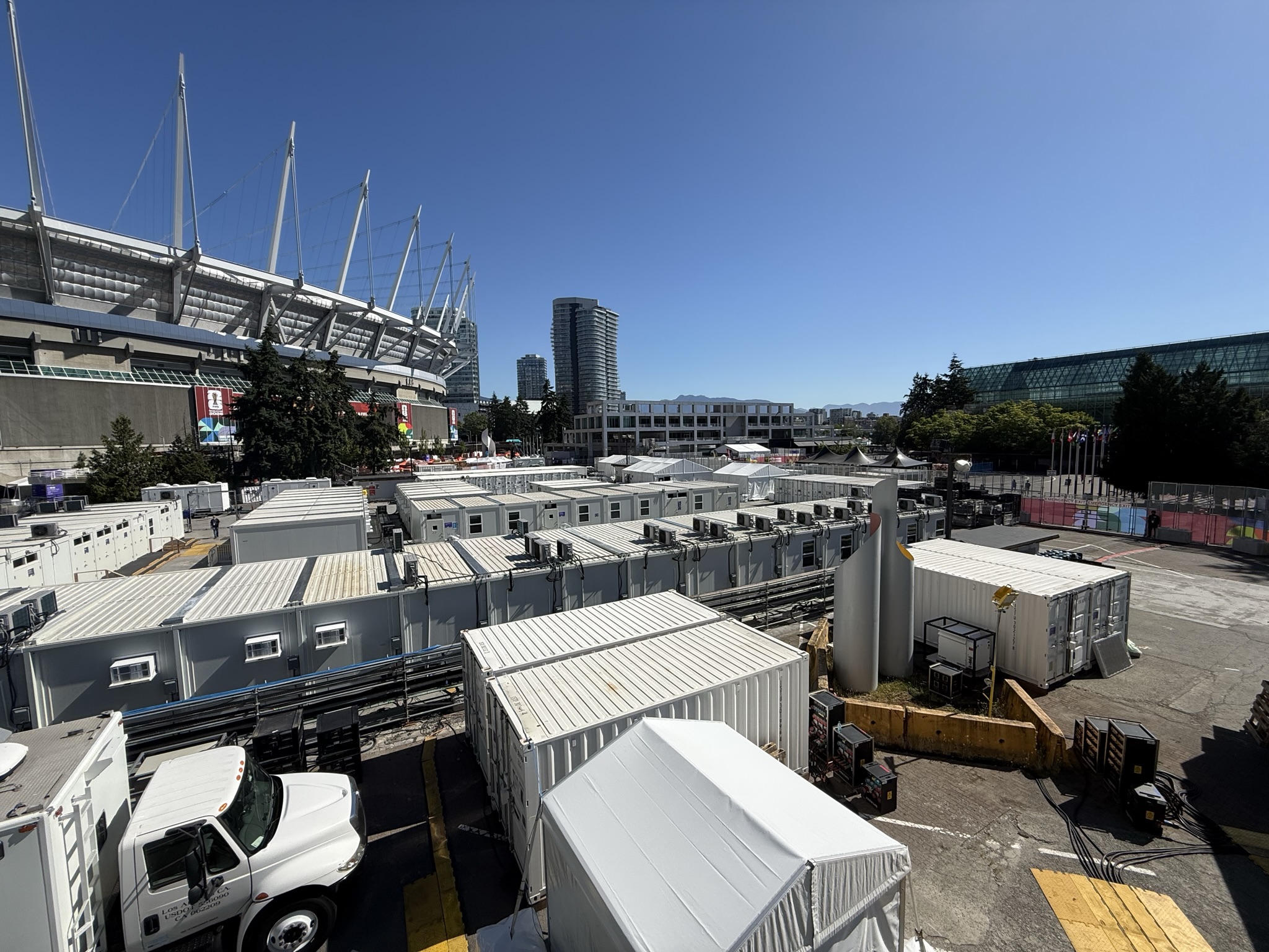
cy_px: 476
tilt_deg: -4.0
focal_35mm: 14
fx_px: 513
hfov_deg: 102.1
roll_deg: +1.3
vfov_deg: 85.7
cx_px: 634
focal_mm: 2.22
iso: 50
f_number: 2.2
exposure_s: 1/3460
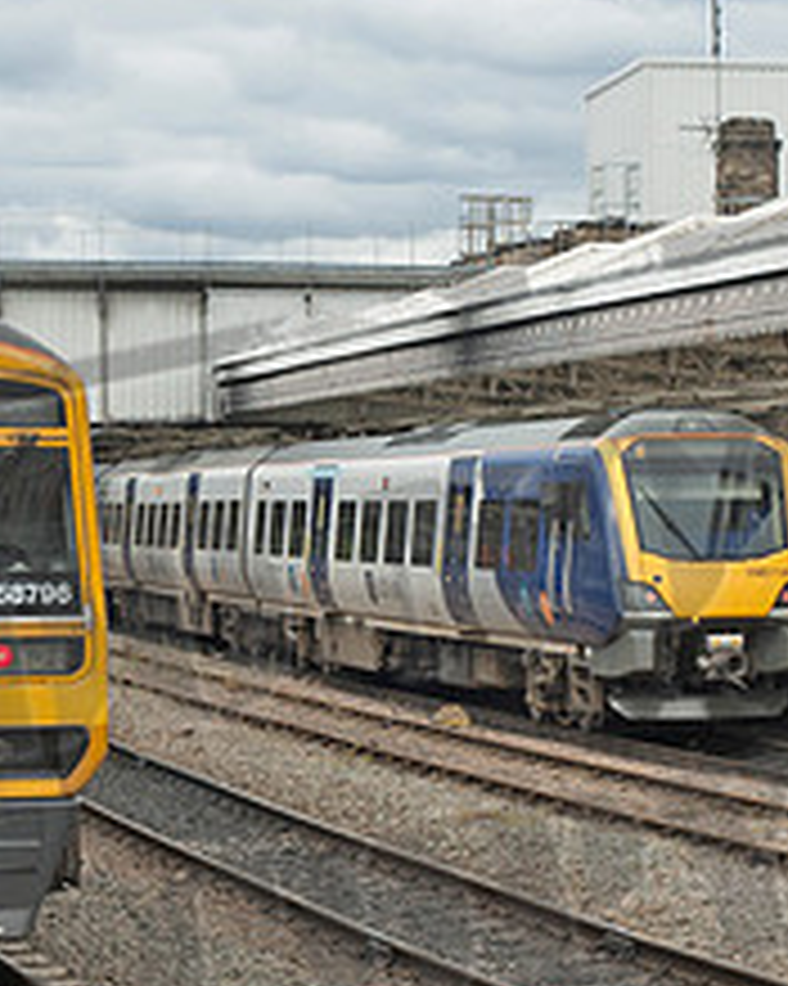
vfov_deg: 14.7
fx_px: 3799
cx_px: 437
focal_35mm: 130
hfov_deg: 11.8
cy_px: 729
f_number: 7.1
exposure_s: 1/200
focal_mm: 35
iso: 200
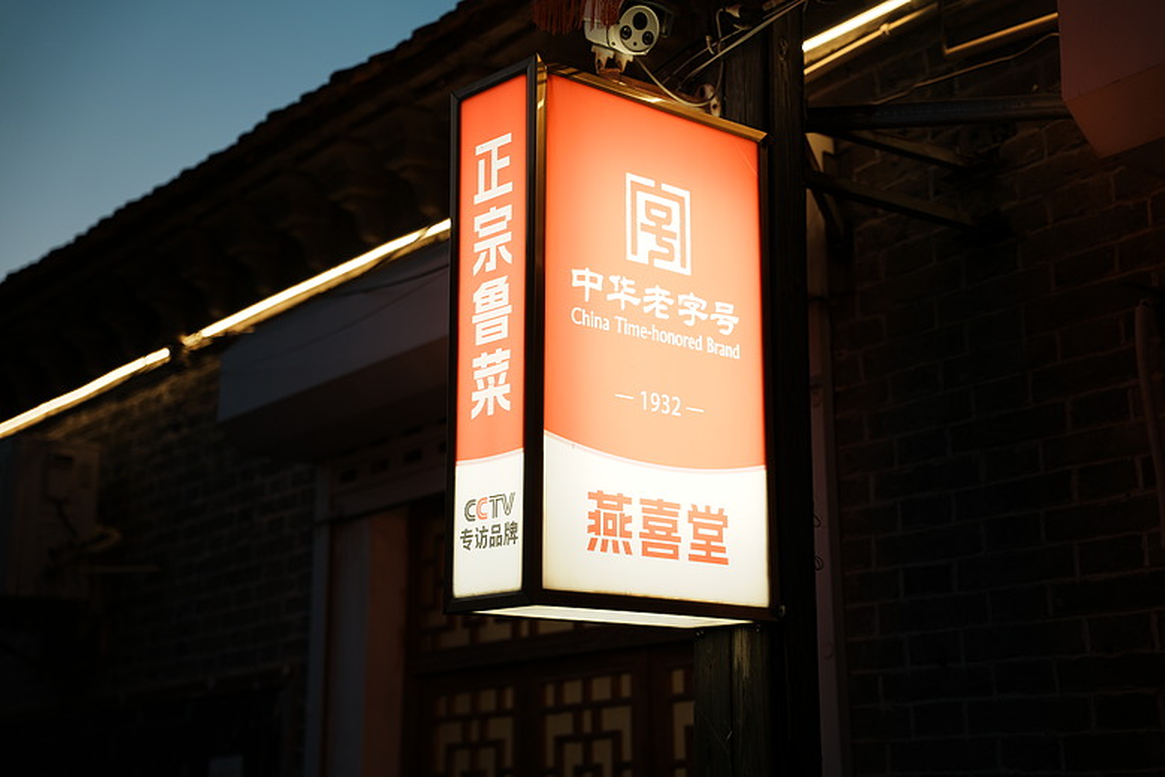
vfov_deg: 25.0
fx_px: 1754
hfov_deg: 36.7
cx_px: 582
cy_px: 388
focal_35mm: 54
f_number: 2.8
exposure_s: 1/160
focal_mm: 54.2
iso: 125
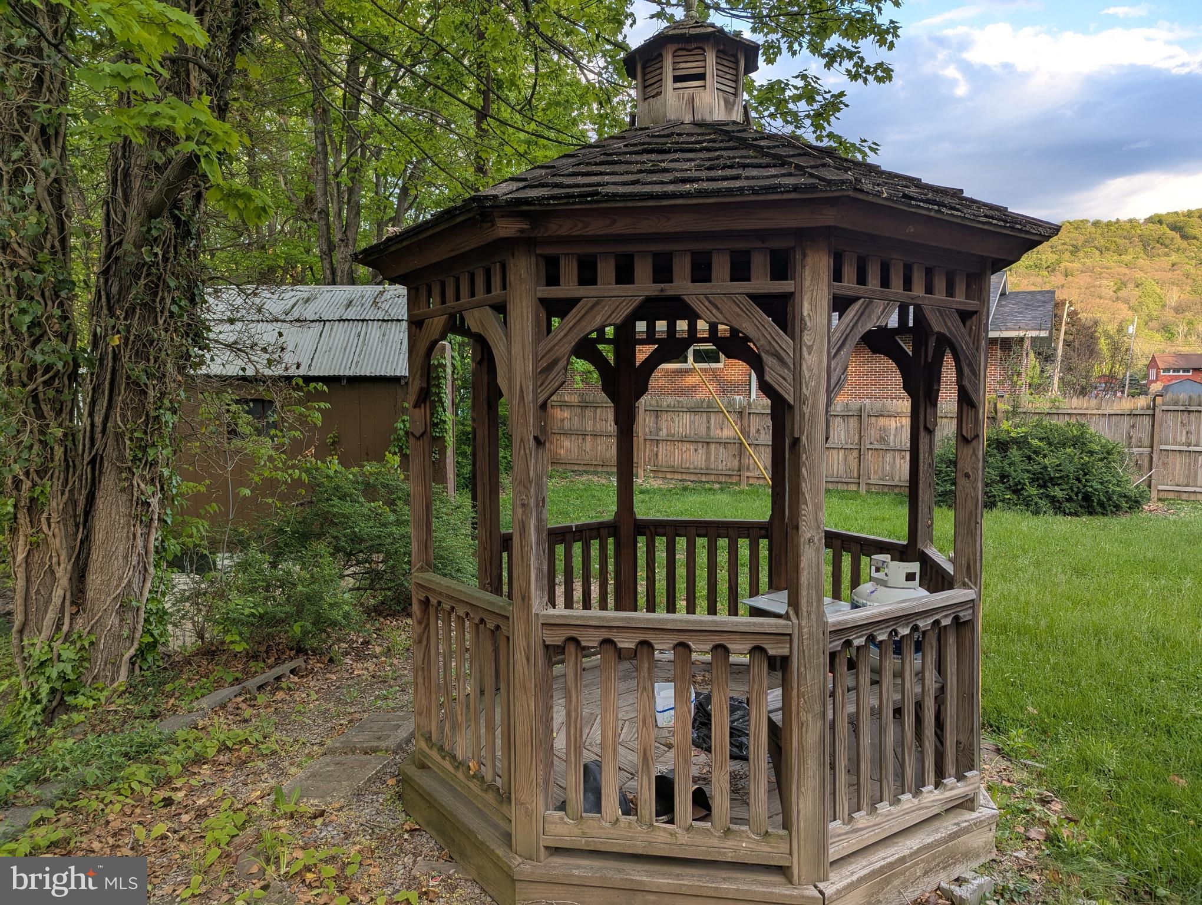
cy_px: 452
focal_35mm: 24
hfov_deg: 71.5
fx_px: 835
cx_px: 601
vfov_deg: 56.9
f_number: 1.85
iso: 47
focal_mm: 6.81
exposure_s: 1/282
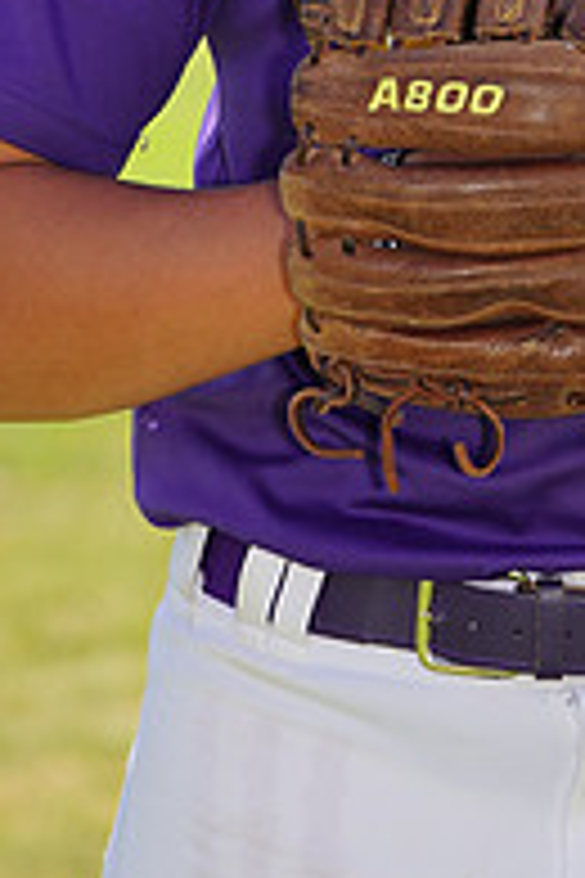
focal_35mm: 539
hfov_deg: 2.5
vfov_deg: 3.8
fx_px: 13137
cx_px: 612
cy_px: -275
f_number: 7.1
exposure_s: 1/250
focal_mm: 181
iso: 100
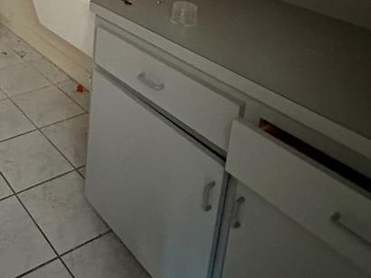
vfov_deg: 30.1
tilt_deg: -12.7
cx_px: -5
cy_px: -53
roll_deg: -0.1
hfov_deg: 39.9
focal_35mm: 41
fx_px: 439
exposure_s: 1/30
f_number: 2.2
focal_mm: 2.22
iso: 1250
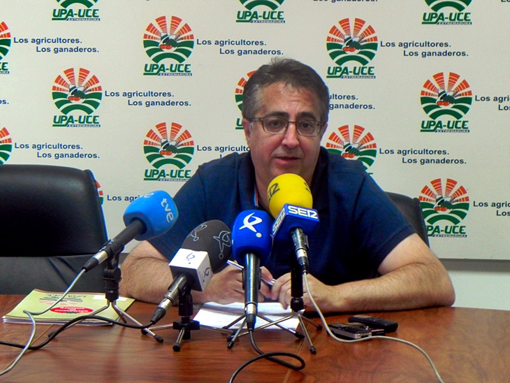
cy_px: 192
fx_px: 2122
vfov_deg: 10.3
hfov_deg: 13.7
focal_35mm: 144
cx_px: 255
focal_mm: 25.7
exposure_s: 1/19.5
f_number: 4.5
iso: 400
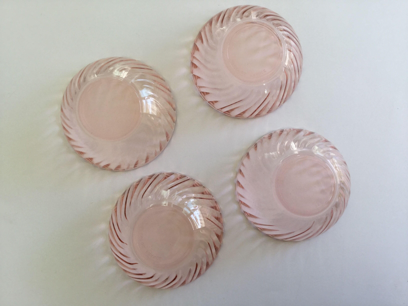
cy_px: 153
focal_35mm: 31
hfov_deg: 58.4
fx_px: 365
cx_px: 204
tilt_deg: -87.6
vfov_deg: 45.4
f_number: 2.4
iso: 25
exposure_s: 1/100
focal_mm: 3.3
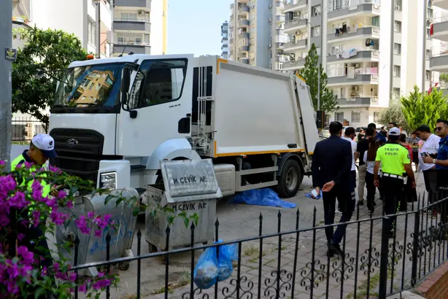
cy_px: 150
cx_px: 224
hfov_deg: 55.8
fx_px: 423
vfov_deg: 38.9
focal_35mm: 34
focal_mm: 34
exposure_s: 1/800
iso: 500
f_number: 5.6
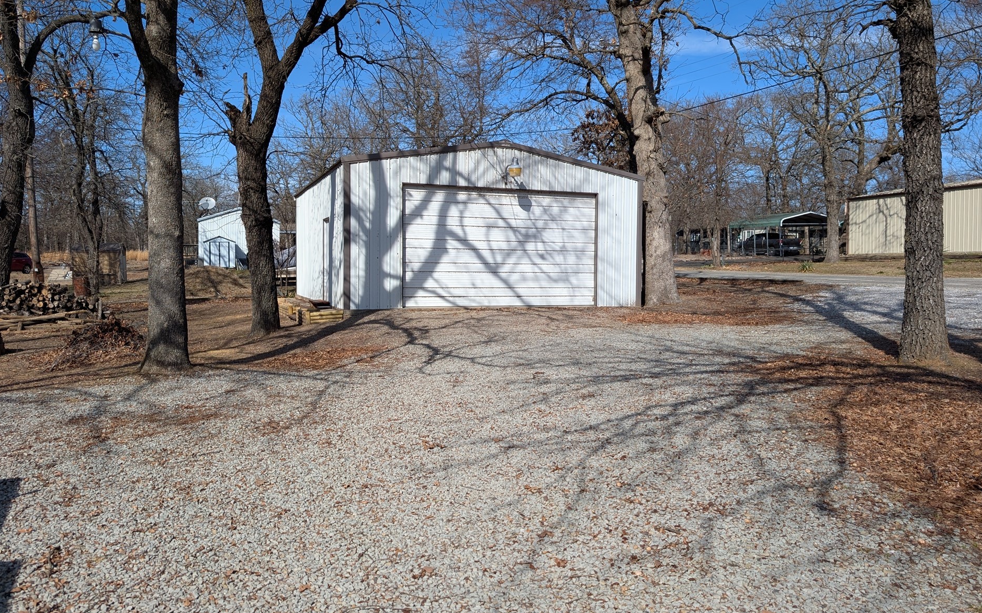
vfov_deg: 47.5
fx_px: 696
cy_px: 274
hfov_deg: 70.4
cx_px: 494
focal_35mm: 26
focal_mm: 6.9
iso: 20
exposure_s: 1/1323
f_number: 1.68
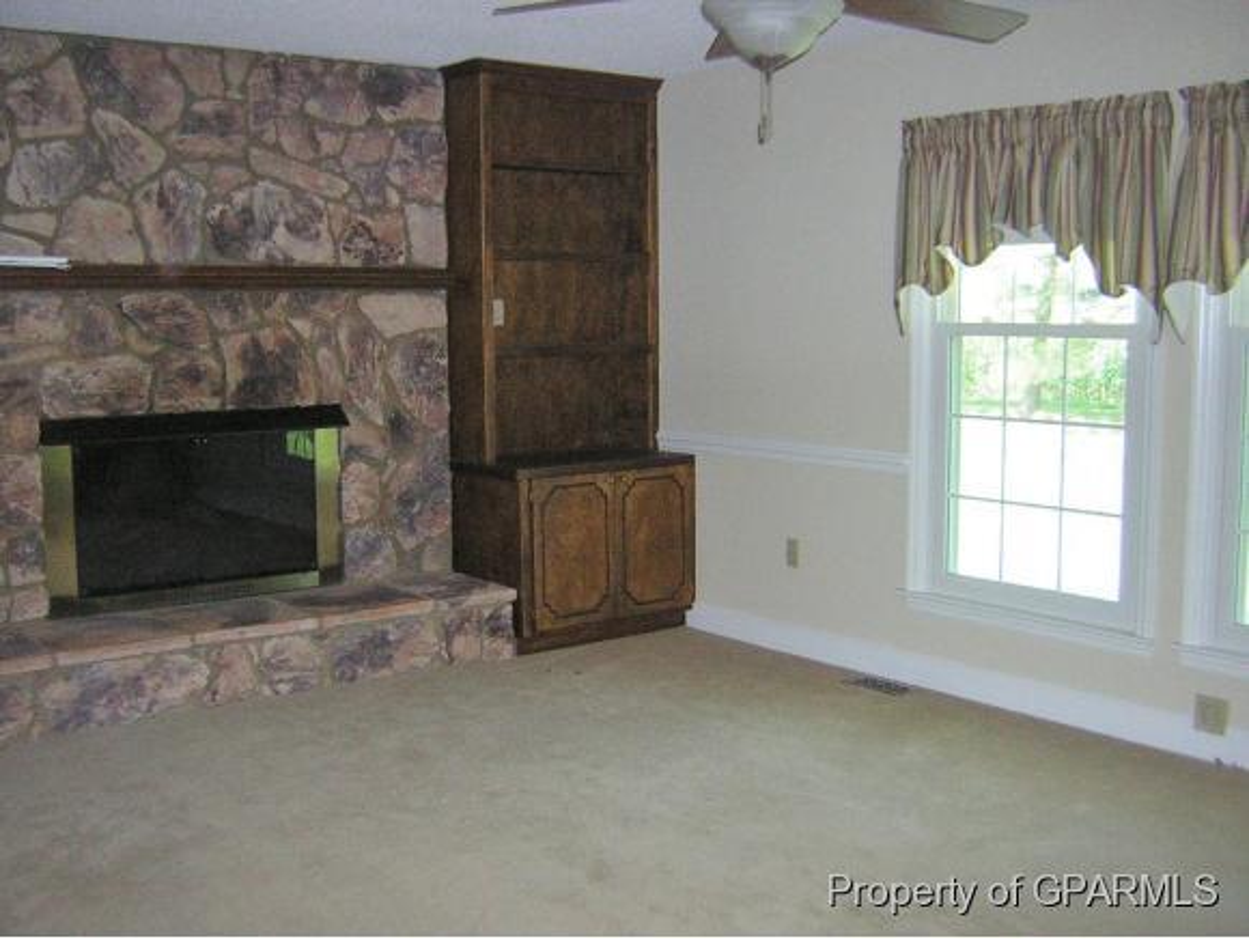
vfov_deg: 39.7
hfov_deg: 51.3
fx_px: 1300
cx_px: 624
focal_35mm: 36
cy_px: 470
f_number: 2.6
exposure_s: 1/60.1
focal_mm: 4.7
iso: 146
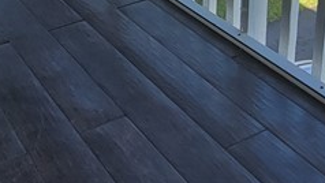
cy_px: -66
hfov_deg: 34.3
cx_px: 157
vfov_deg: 18.2
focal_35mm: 61
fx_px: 526
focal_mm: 2.2
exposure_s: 1/342
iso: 50
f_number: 2.2
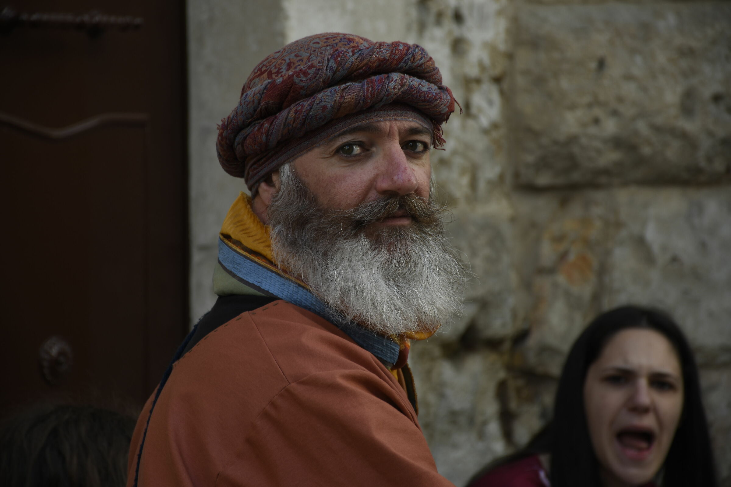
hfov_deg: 10.5
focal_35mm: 195
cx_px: 366
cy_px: 244
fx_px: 3959
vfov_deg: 7.0
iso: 100
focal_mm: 130
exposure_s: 1/60
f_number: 5.6
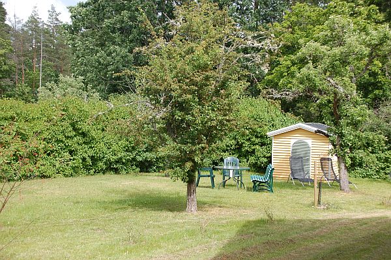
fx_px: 619
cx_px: 196
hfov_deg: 35.1
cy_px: 130
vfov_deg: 23.7
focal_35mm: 57
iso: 200
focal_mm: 38
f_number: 7.1
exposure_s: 1/200
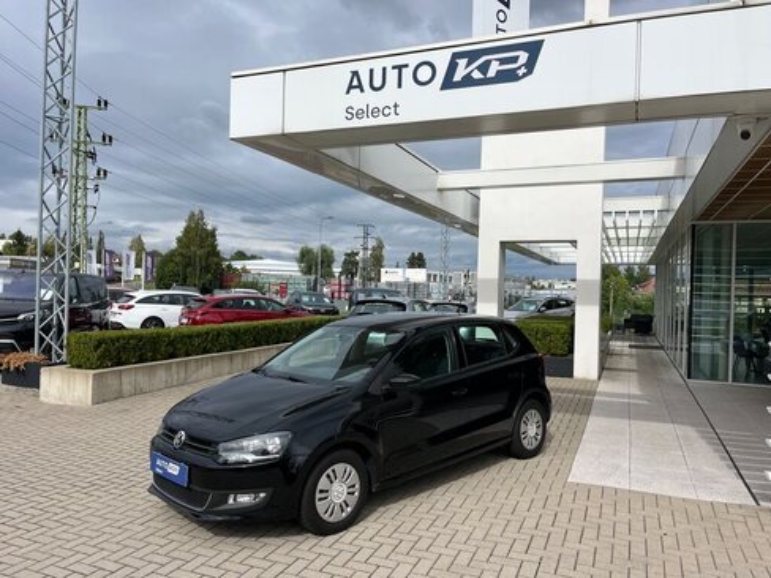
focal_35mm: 26
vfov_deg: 53.1
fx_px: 579
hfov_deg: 67.3
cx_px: 386
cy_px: 289
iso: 50
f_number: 1.6
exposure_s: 1/5848
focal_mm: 5.1
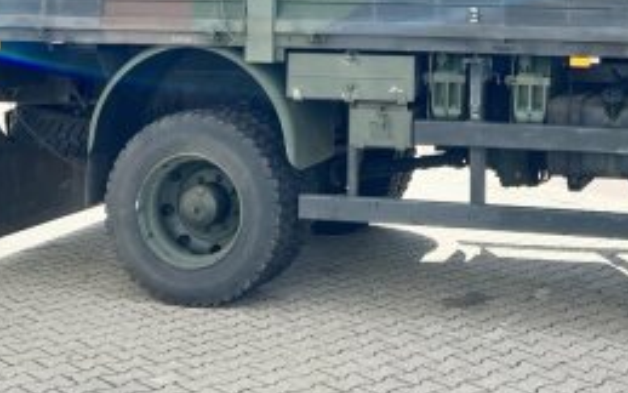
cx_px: 504
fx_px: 1164
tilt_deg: +0.9
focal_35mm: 68
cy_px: -32
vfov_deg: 18.5
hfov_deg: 29.5
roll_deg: +0.2
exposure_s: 1/1196
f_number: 1.5
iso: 50
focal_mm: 5.7
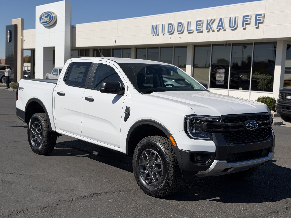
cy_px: 109
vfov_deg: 30.3
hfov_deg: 39.7
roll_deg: -2.5
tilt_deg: -6.5
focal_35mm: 48
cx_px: 146
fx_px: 404
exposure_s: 1/11364
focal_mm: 6.76
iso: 64
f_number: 1.78
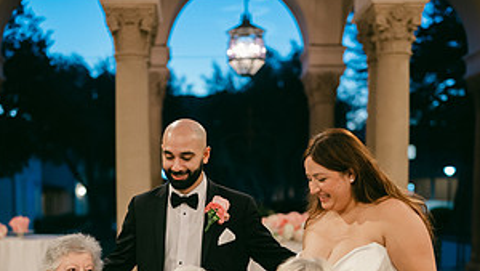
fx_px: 904
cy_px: 302
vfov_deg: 16.5
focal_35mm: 71
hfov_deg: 29.7
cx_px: 190
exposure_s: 1/160
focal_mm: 35
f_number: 1.2
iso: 1000
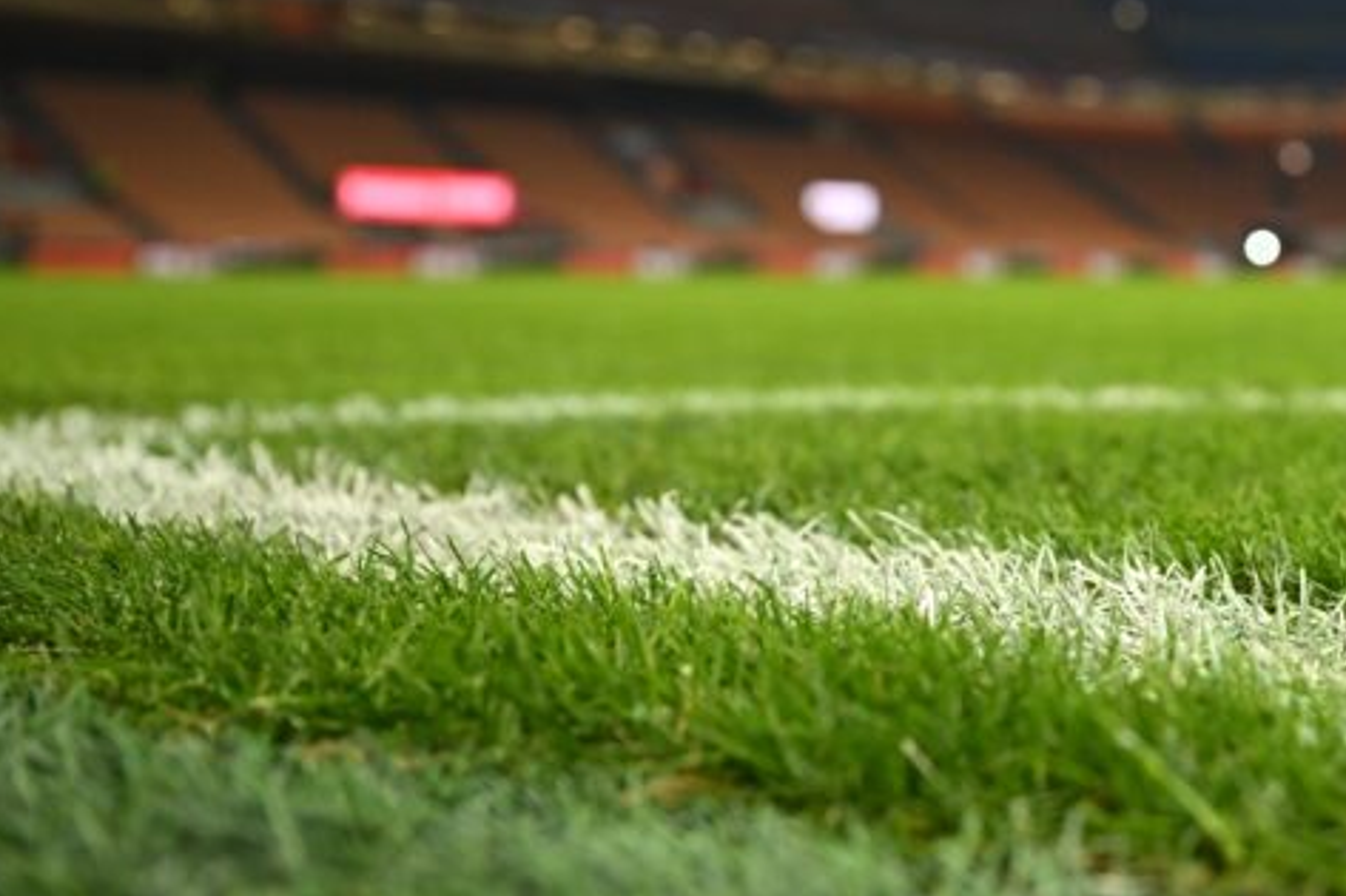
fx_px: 1943
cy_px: 186
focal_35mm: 52
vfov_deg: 25.5
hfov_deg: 34.7
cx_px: 1349
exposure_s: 1/500
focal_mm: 24
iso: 1250
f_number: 2.8
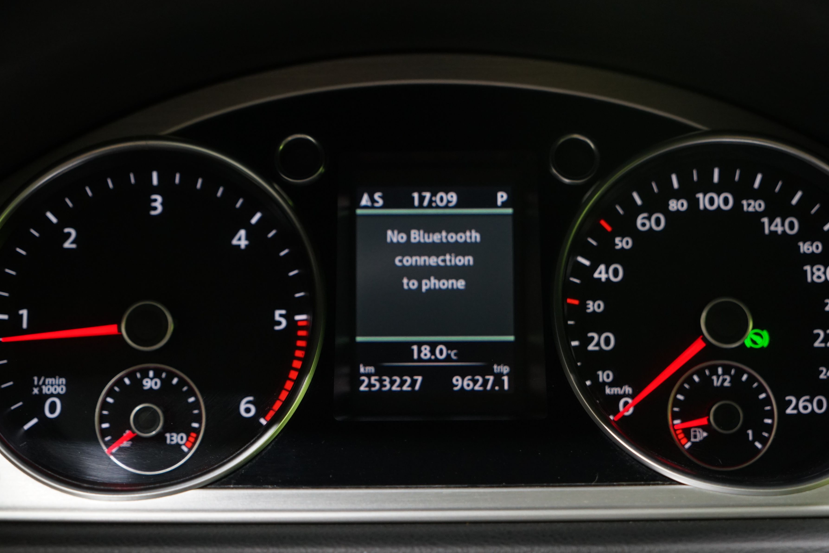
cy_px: 278
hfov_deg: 36.2
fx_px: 1266
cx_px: 434
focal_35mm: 55
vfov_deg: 24.6
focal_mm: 50
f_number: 4.5
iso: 1600
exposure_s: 1/25
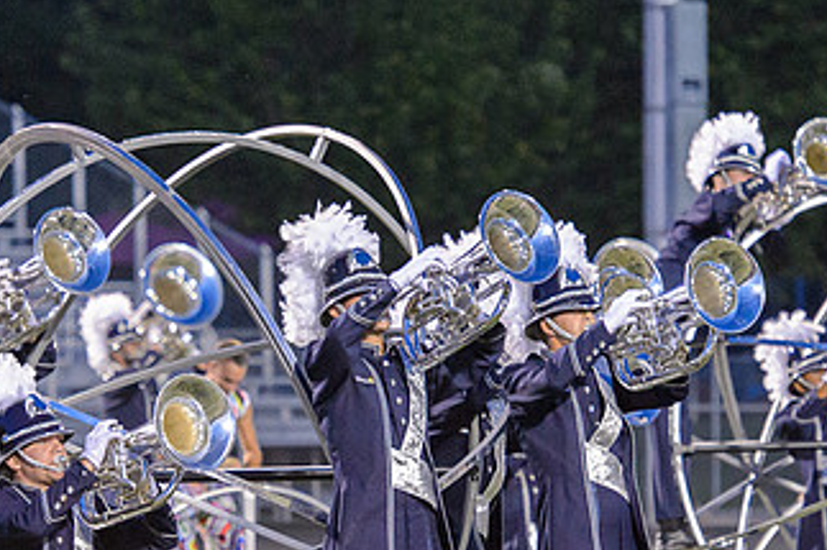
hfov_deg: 5.6
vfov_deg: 3.7
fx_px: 8449
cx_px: 264
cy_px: 394
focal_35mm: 368
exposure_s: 1/250
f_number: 3.5
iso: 6400
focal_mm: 145
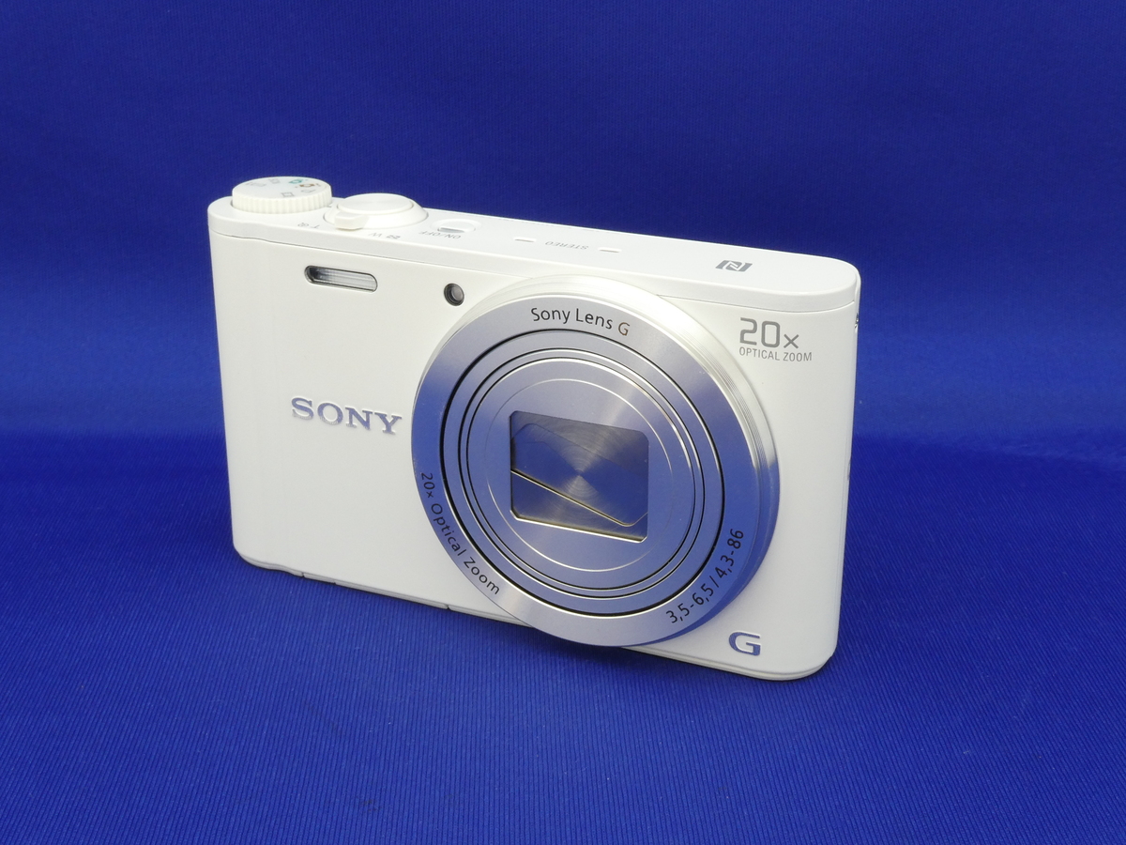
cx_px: 563
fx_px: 1626
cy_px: 422
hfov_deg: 38.2
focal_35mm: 50
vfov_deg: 29.1
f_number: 8
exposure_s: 1/3.2
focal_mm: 9
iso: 200
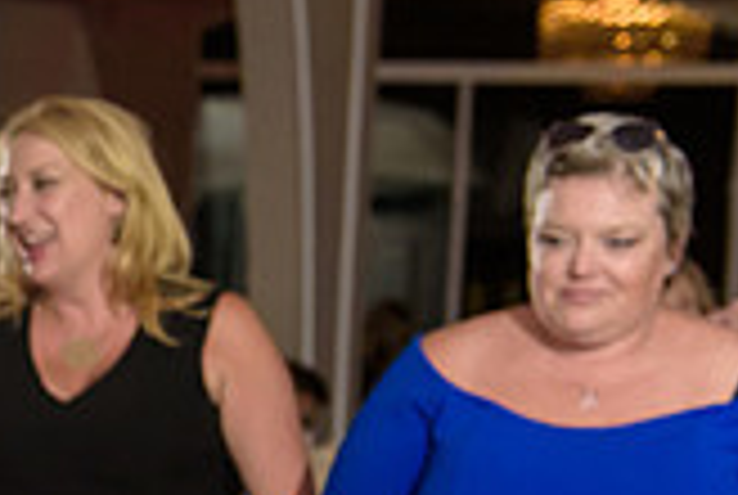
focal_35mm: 134
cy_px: 605
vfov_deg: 10.1
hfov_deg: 13.9
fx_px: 2752
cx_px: -508
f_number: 3.2
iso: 2500
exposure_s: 1/125
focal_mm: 38
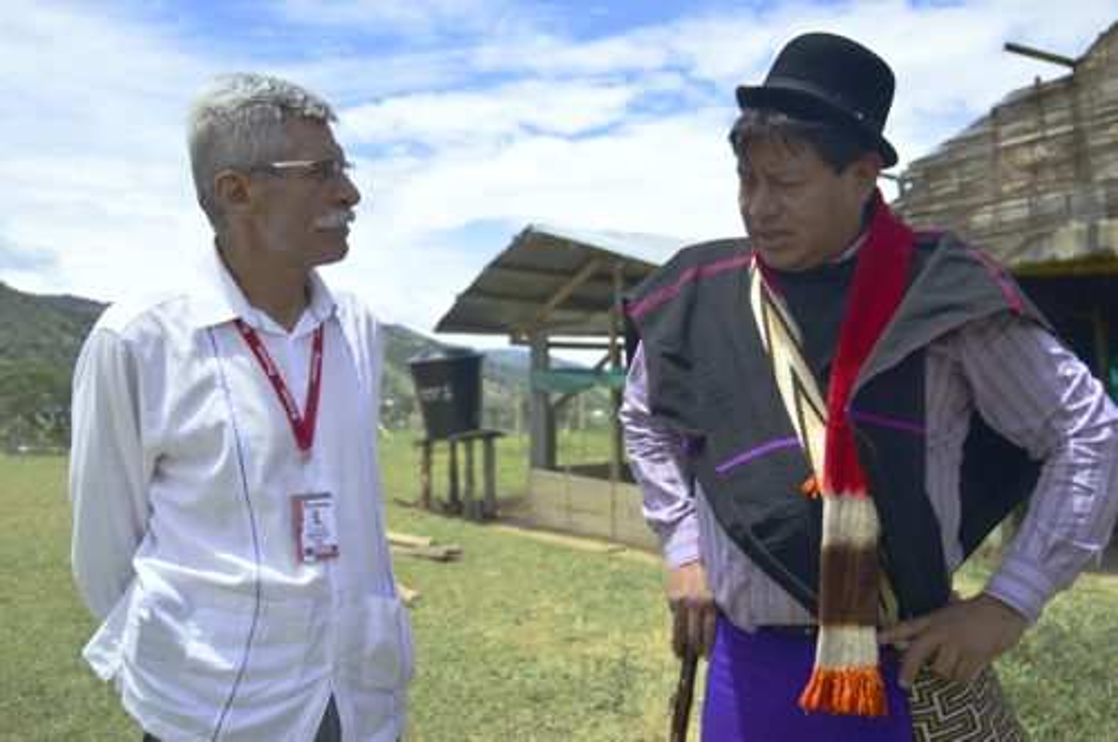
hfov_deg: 57.3
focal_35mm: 33
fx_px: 1023
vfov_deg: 39.9
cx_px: 559
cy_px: 371
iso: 200
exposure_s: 1/1600
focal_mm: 22
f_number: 3.5
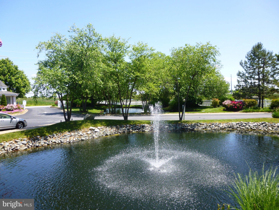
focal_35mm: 25
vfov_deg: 54.9
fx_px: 201
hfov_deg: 69.4
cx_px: 140
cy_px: 105
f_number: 3.1
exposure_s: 1/400
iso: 100
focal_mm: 4.5
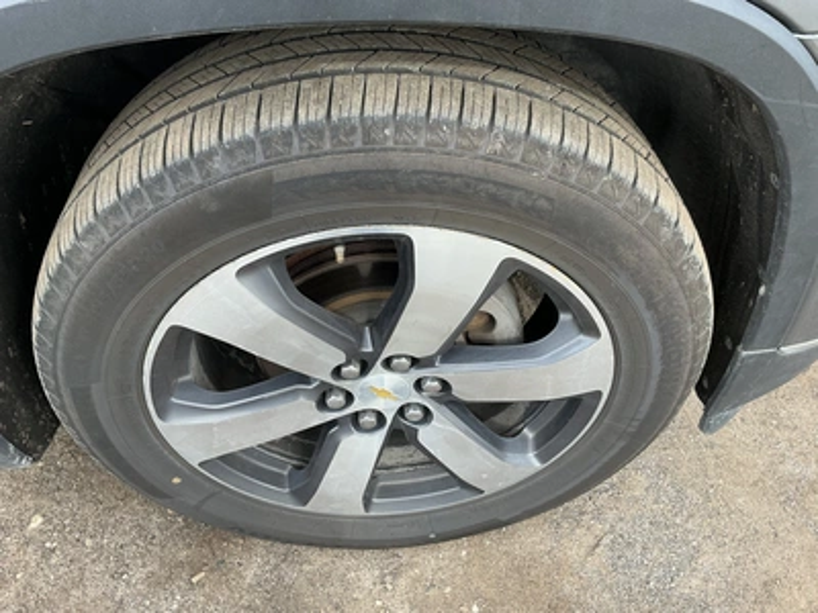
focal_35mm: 28
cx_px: 409
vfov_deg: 49.7
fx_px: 662
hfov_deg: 63.4
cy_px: 306
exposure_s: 1/127
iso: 20
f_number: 1.8
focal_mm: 3
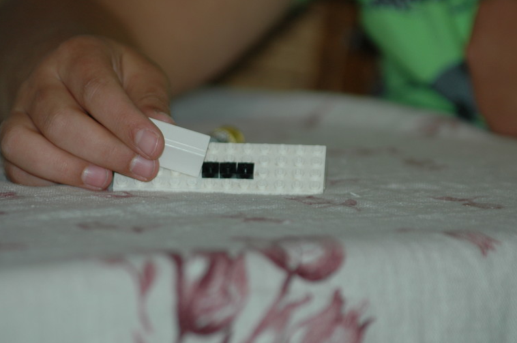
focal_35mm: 241
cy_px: 178
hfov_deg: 8.6
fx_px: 3450
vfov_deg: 5.7
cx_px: 270
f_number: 4.5
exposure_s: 1/60
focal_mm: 135
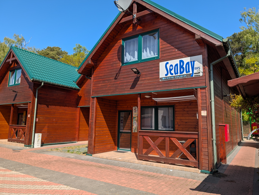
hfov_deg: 71.5
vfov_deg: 56.9
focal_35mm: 24
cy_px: 98
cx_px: 130
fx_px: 180
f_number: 1.68
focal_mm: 6.9
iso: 19
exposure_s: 1/5263
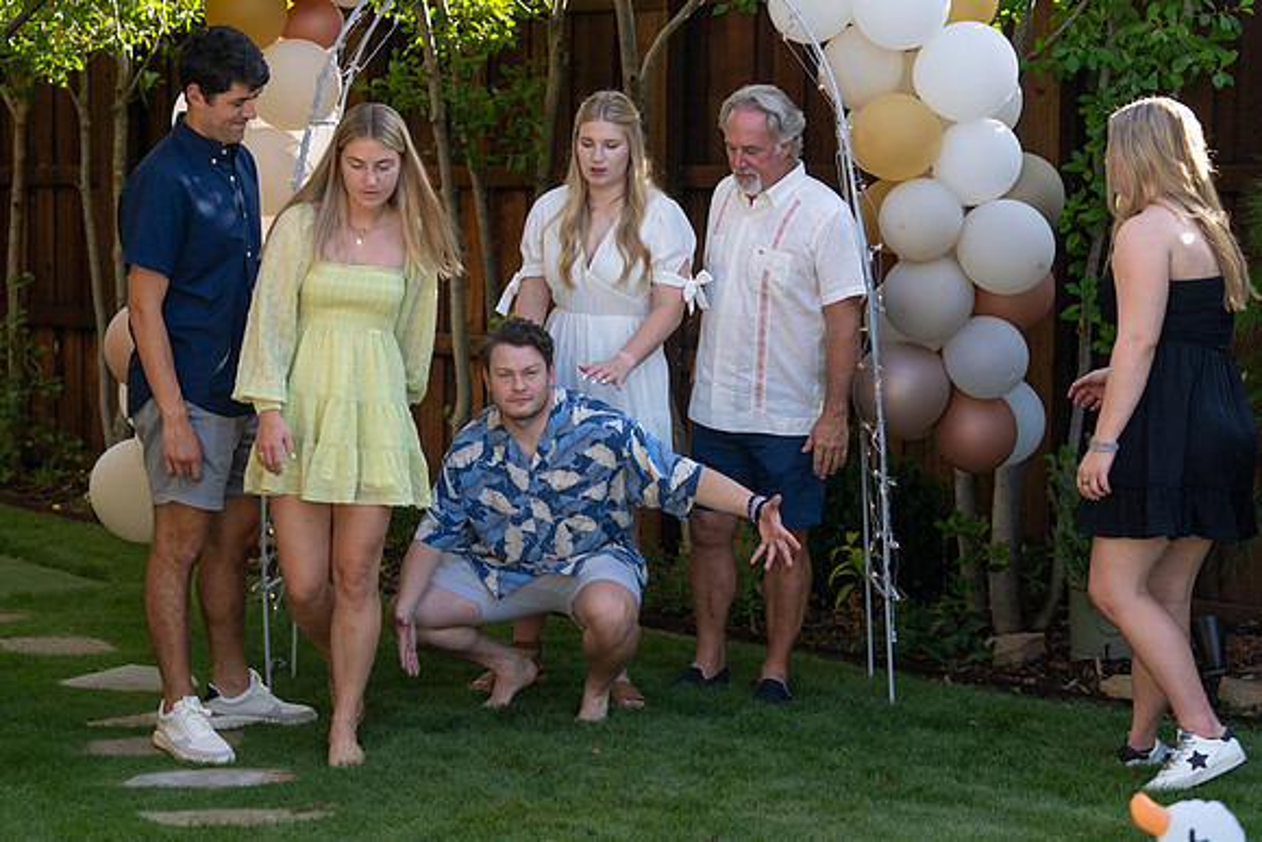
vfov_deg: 19.5
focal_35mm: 70
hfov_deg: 28.8
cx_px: 631
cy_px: 421
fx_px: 2454
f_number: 3.5
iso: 100
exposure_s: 1/320
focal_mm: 70
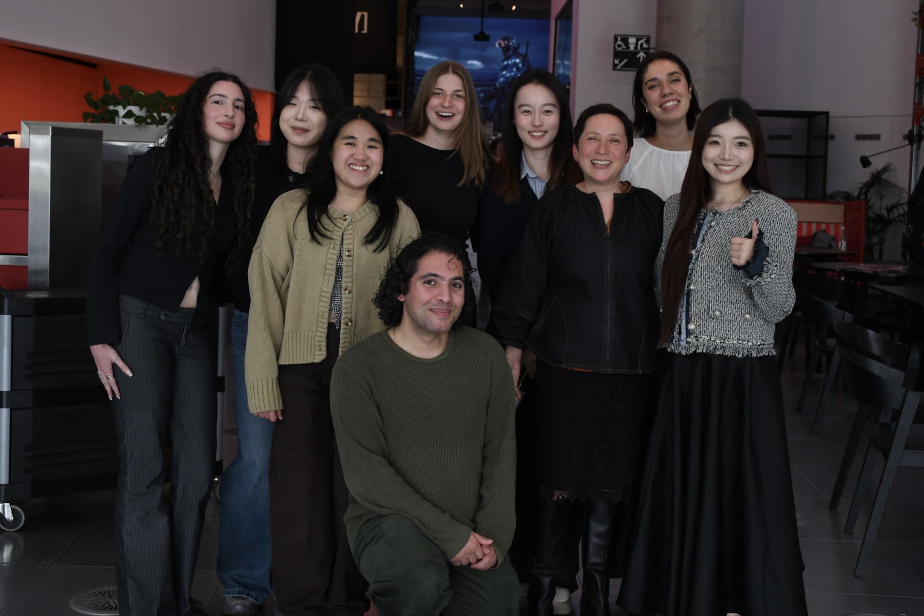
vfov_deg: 36.9
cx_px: 462
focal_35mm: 36
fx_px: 924
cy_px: 308
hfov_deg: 53.1
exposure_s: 1/40
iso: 400
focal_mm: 24
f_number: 5
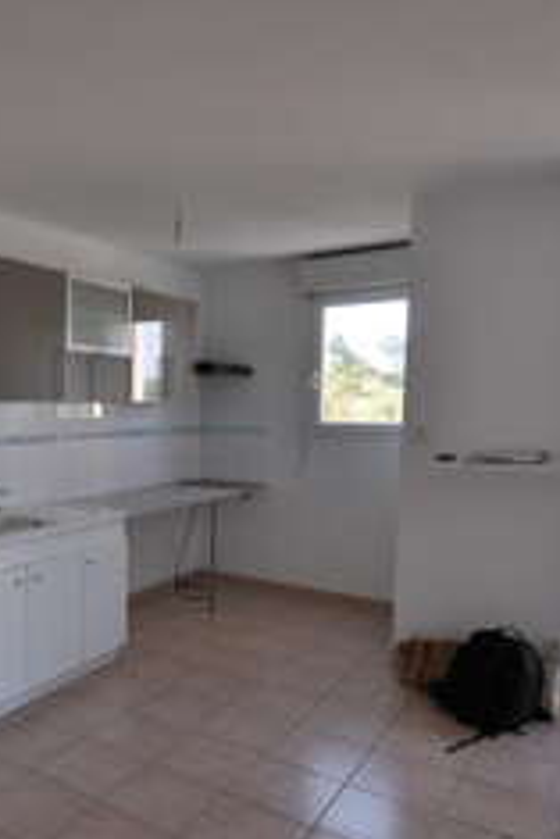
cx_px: 100
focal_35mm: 30
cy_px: 457
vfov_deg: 61.8
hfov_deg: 41.5
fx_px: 699
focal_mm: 12
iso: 200
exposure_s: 1/100
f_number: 5
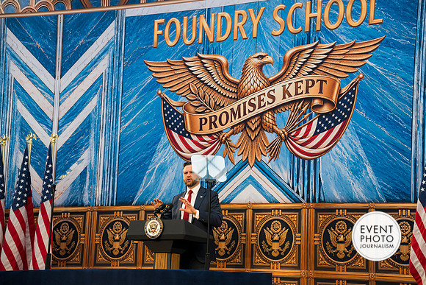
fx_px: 1113
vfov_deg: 14.6
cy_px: 142
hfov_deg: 21.7
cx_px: 213
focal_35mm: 94
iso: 360
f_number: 4
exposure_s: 1/160
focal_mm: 94
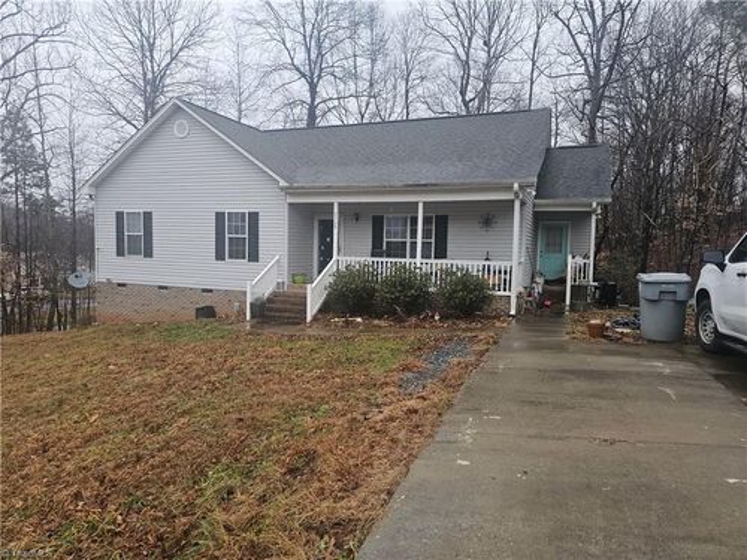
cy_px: 280
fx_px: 496
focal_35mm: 23
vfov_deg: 58.9
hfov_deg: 73.9
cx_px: 374
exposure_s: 1/359
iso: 100
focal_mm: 6.3
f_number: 1.7
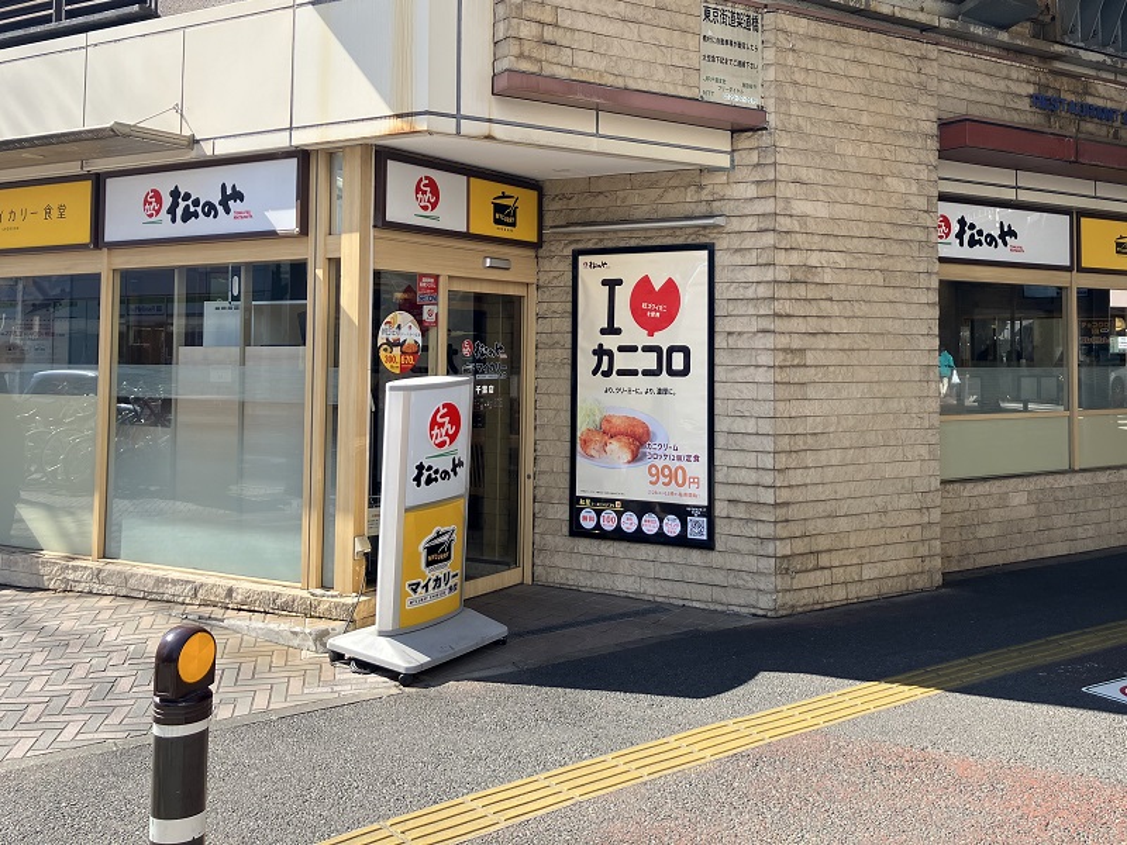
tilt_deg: +3.1
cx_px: 564
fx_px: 912
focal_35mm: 28
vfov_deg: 49.7
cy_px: 422
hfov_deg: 63.4
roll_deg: +0.1
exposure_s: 1/458
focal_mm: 3.99
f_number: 1.8
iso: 32
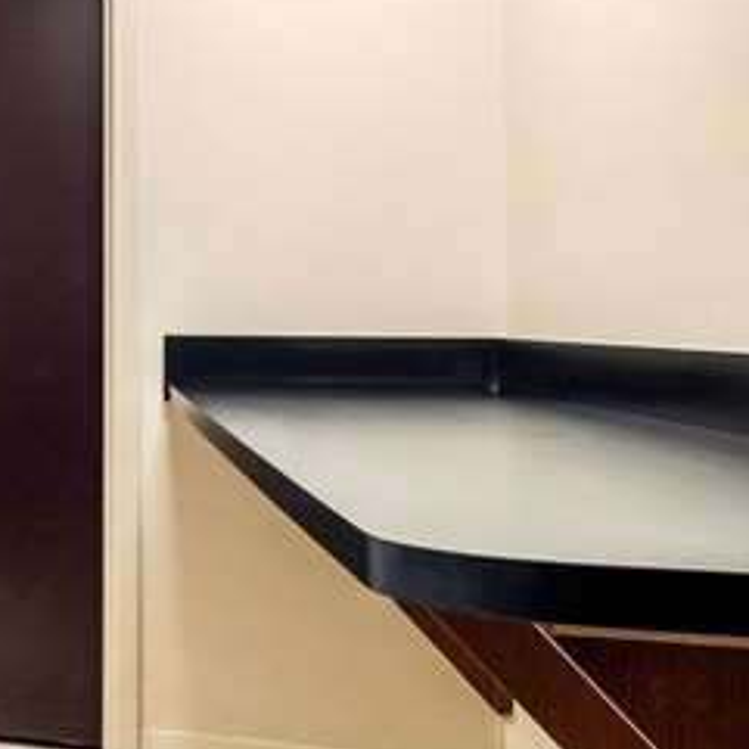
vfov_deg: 31.6
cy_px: 342
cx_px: -639
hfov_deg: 20.6
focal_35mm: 54
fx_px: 1322
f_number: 7.1
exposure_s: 1/6
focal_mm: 10
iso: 400
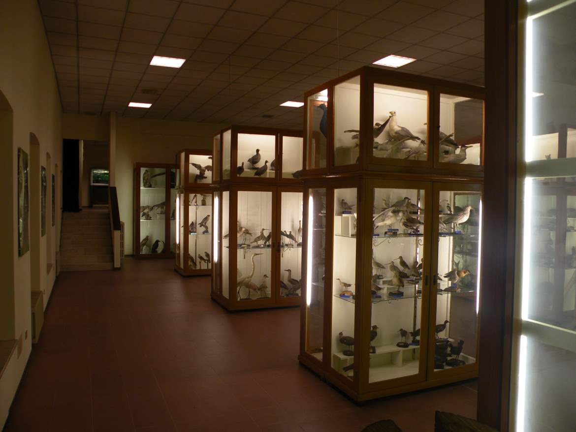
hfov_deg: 65.3
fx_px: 449
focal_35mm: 27
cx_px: 288
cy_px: 216
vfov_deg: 51.4
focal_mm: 4.7
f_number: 2.8
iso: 123
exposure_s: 1/52.2
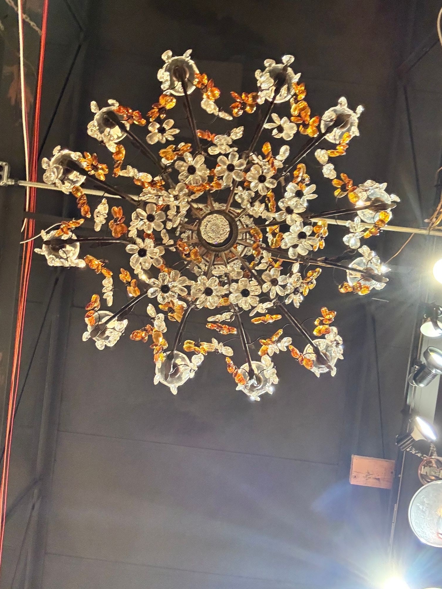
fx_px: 511
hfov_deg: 46.8
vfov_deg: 60.0
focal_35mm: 30
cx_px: 221
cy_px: 294
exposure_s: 1/30
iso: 400
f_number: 1.9
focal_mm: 2.69
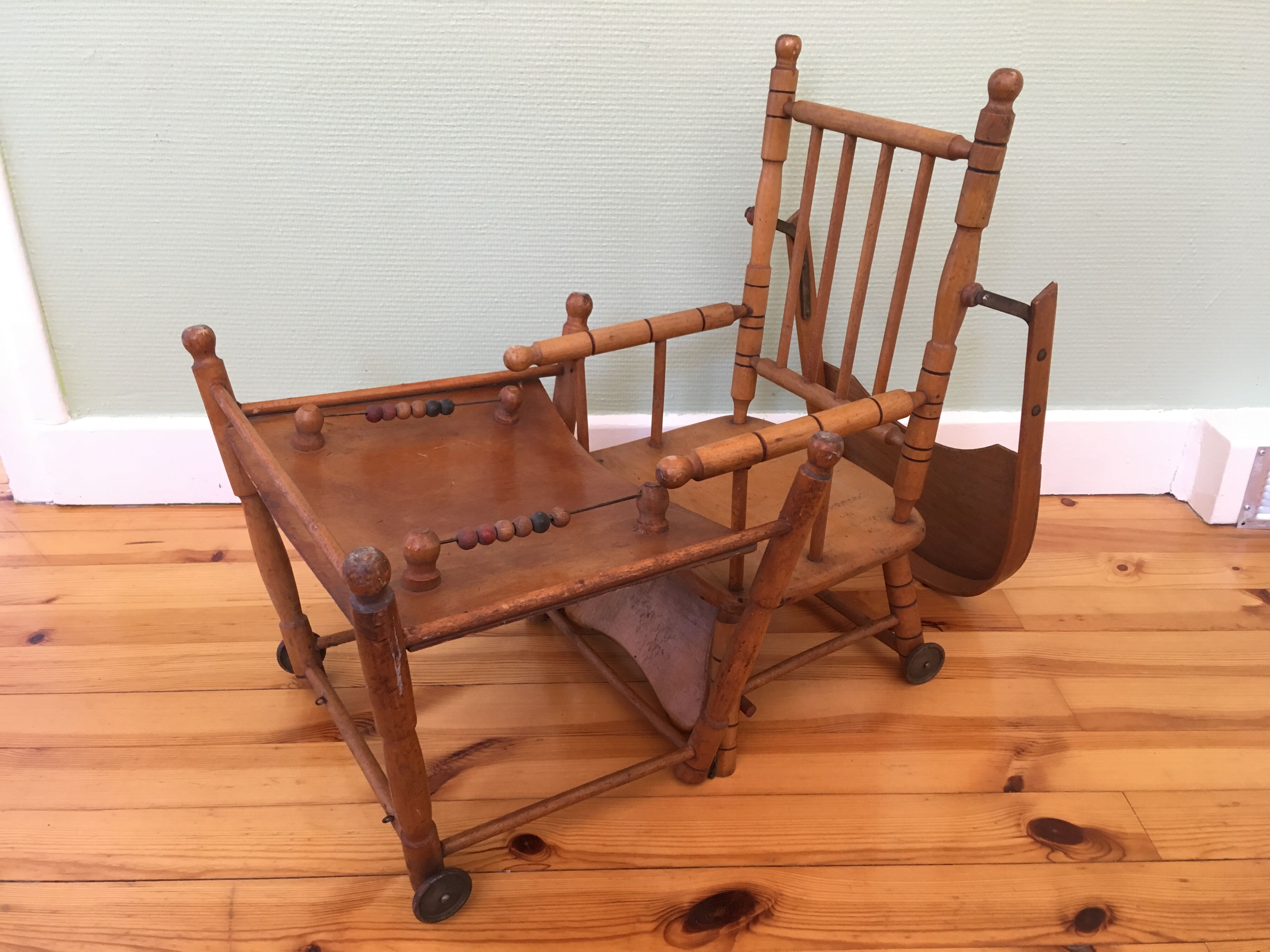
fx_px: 1064
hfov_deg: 61.7
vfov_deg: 48.2
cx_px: 635
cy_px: 476
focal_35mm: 29
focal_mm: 4.15
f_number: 2.2
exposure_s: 1/33
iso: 125
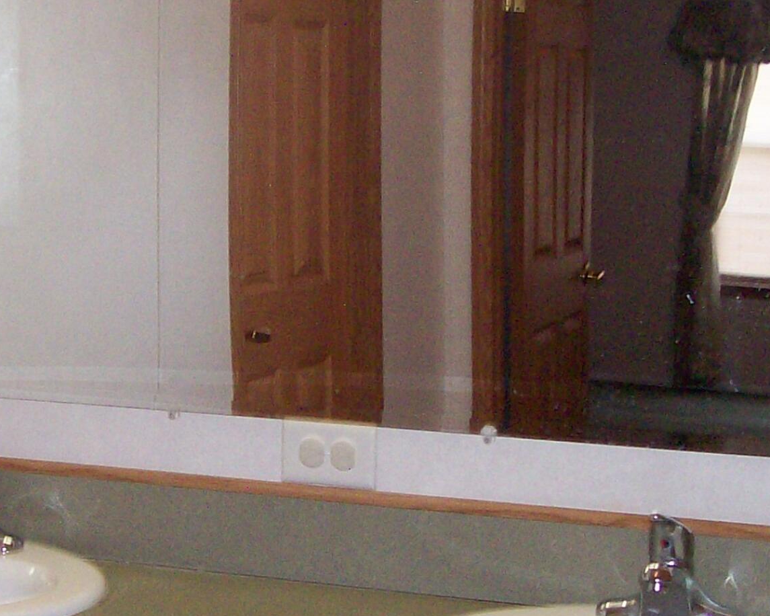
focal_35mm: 92
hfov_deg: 20.7
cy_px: 368
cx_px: 225
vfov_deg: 16.7
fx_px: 2097
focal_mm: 6
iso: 140
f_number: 2.7
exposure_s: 1/64
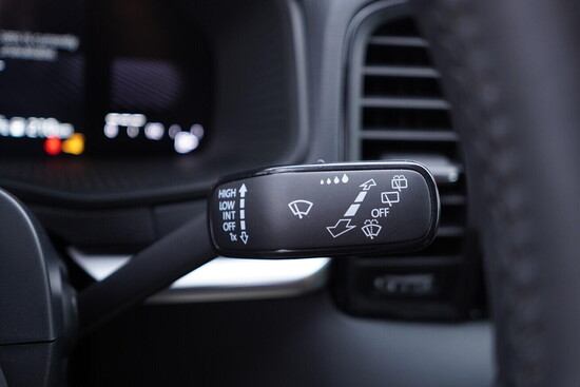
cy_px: 194
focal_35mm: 36
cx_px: 290
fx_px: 580
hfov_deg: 53.1
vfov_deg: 36.9
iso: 320
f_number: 2.8
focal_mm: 24
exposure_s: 1/40
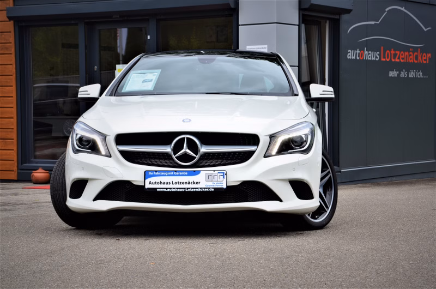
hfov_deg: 23.4
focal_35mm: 87
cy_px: 144
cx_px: 218
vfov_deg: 15.6
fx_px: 1052
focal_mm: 58
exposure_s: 1/125
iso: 180
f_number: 11
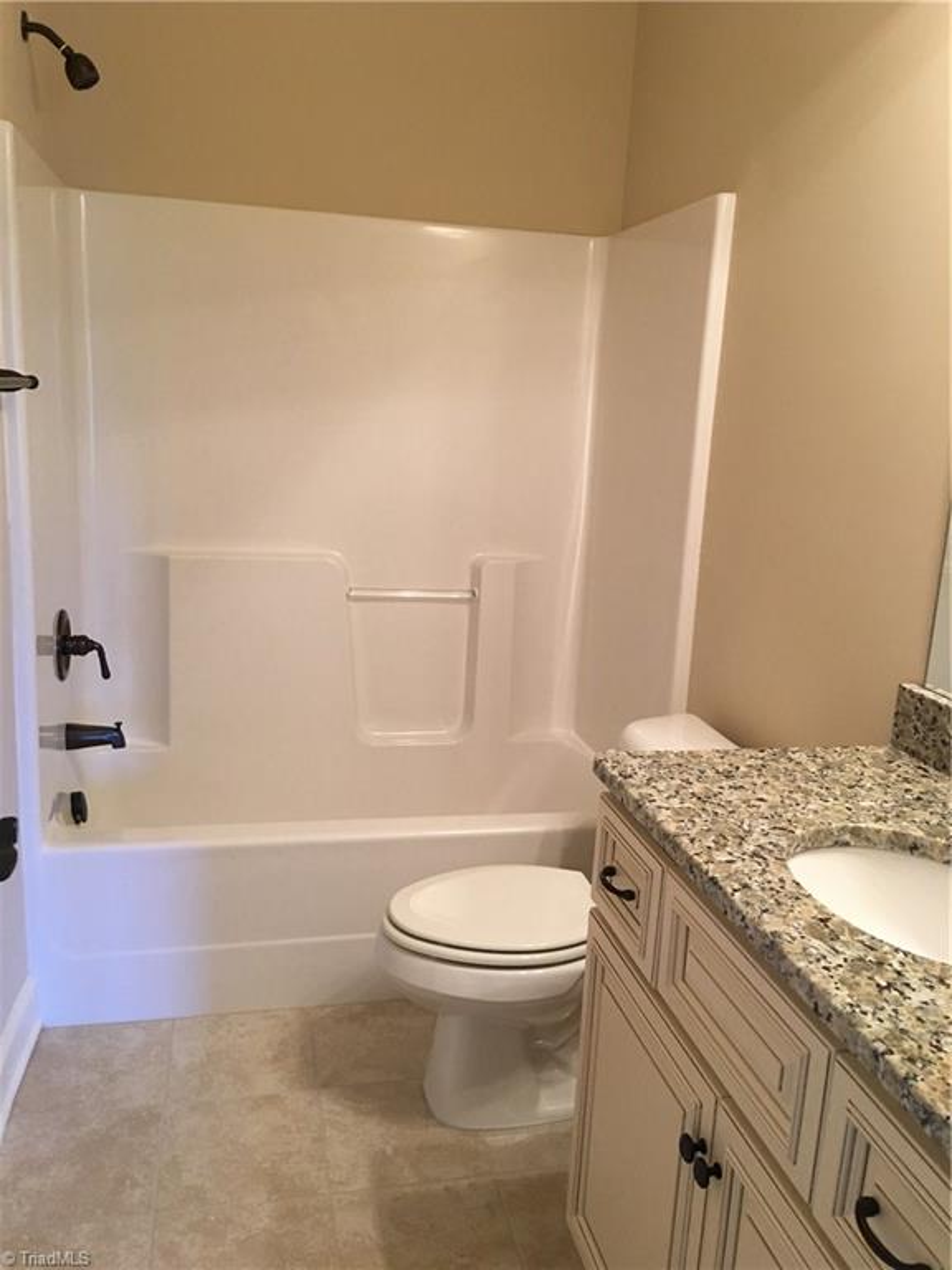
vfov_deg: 61.7
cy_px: 635
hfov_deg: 48.2
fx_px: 1063
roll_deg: -1.0
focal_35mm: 29
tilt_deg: -12.0
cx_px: 476
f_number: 2.2
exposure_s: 1/15
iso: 64
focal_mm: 4.15
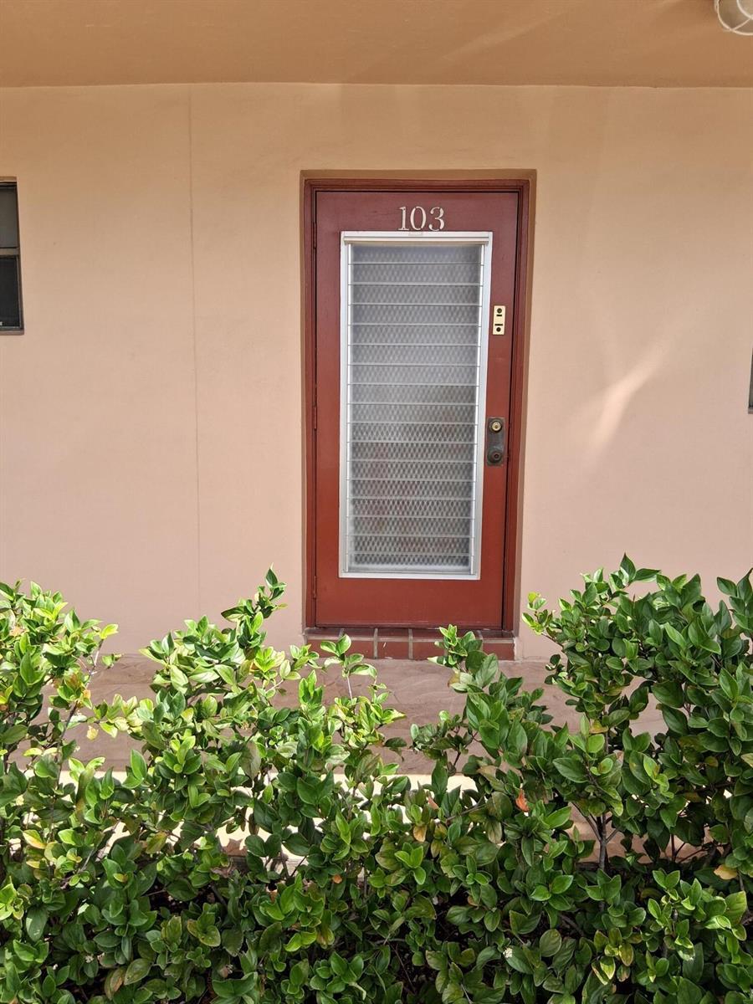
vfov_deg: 67.3
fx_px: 754
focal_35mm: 26
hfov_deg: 53.1
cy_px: 502
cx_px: 376
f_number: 1.8
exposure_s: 1/148
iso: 25
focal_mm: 3.98
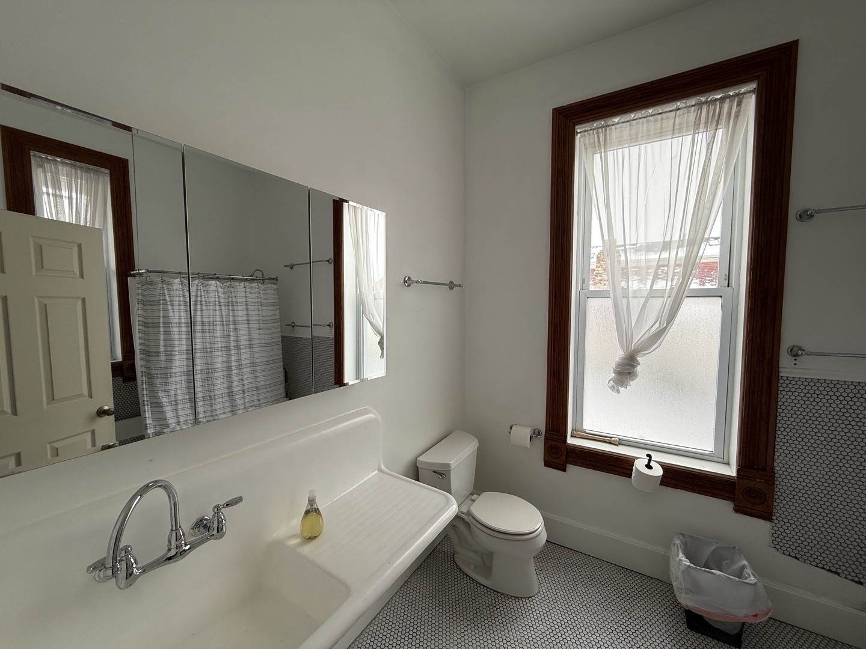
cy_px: 324
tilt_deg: -3.8
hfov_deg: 102.1
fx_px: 350
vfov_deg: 85.7
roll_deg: -0.2
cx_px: 433
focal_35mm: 14
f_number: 2.2
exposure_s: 1/223
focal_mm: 2.22
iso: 64
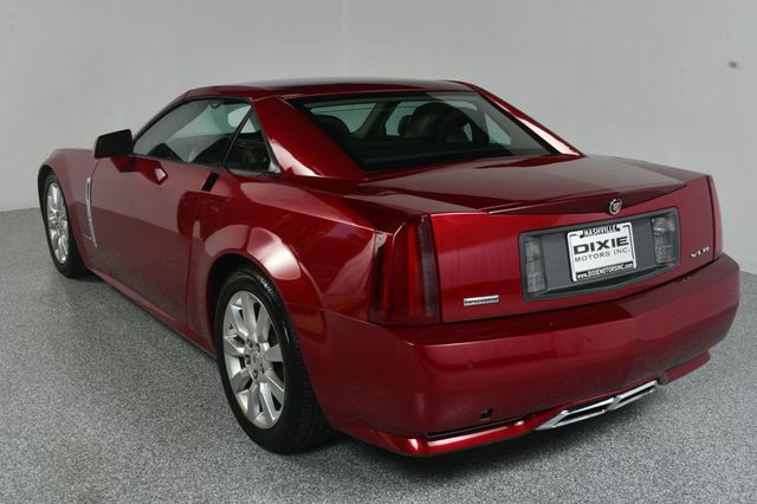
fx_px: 820
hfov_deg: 49.6
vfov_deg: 34.2
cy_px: 252
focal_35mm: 39
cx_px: 378
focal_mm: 26
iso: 100
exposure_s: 1/160
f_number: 13
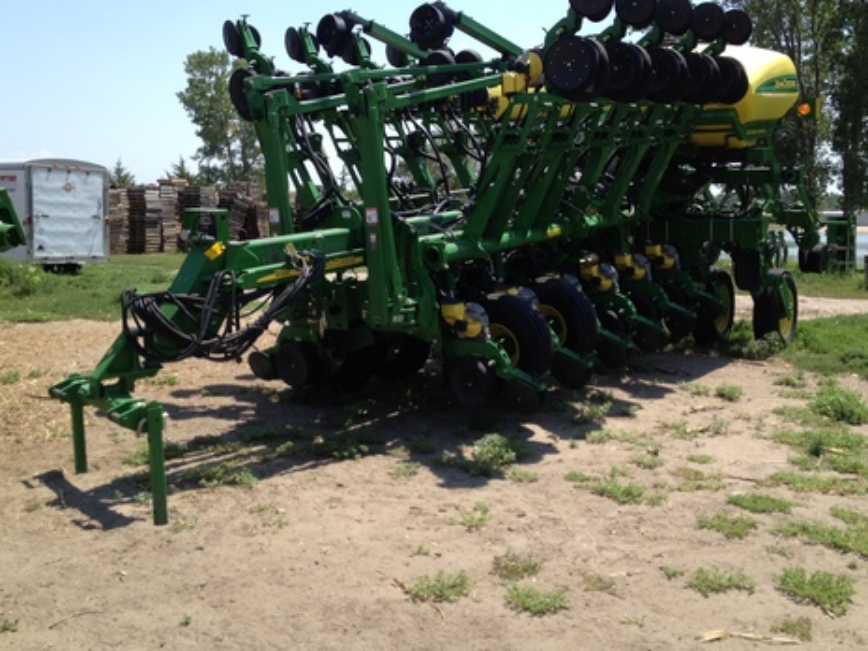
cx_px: 468
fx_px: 1028
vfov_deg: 35.1
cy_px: 282
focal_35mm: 41
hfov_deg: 45.7
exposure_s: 1/1104
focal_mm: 4.28
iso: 64
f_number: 2.4
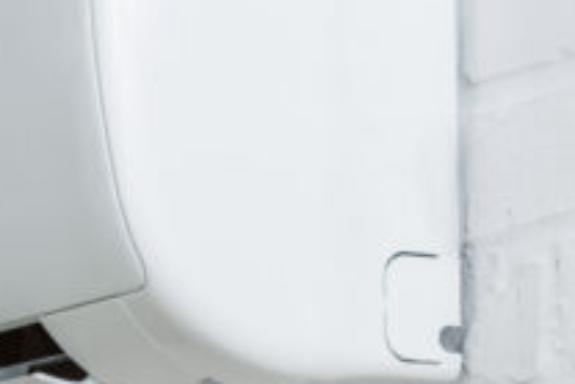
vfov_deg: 4.4
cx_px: 268
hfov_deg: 6.6
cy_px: 261
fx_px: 5019
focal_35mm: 314
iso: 320
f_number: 8
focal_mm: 85
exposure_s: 1/160
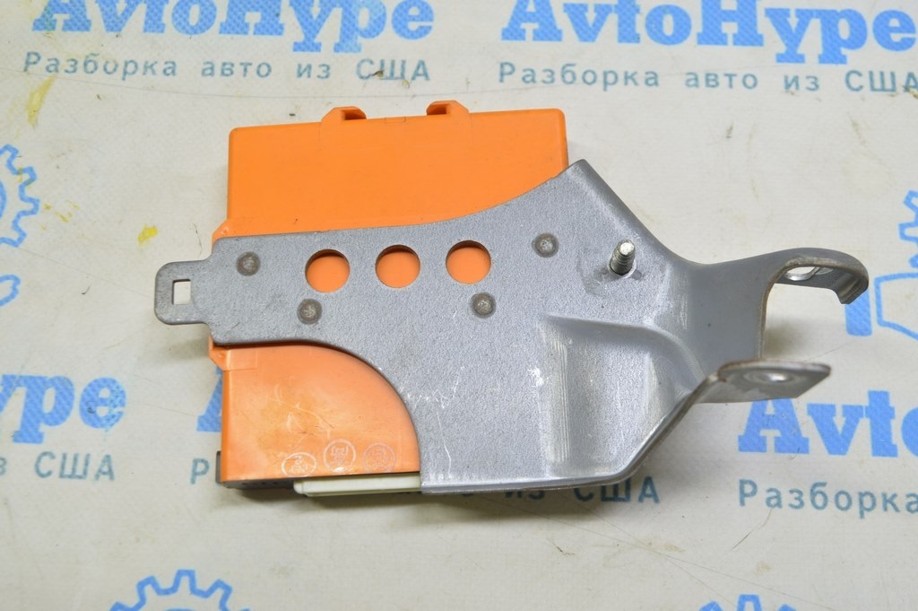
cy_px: 306
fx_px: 1032
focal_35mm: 40
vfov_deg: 33.0
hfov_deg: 48.0
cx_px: 459
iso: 400
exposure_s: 1/20
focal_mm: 27
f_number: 5.6
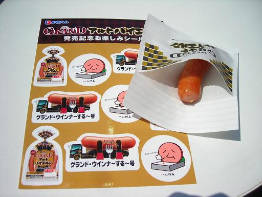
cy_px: 98
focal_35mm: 41
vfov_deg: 35.1
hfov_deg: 45.8
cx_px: 131
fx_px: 310
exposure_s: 1/577
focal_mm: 6.8
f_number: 6.6
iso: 50
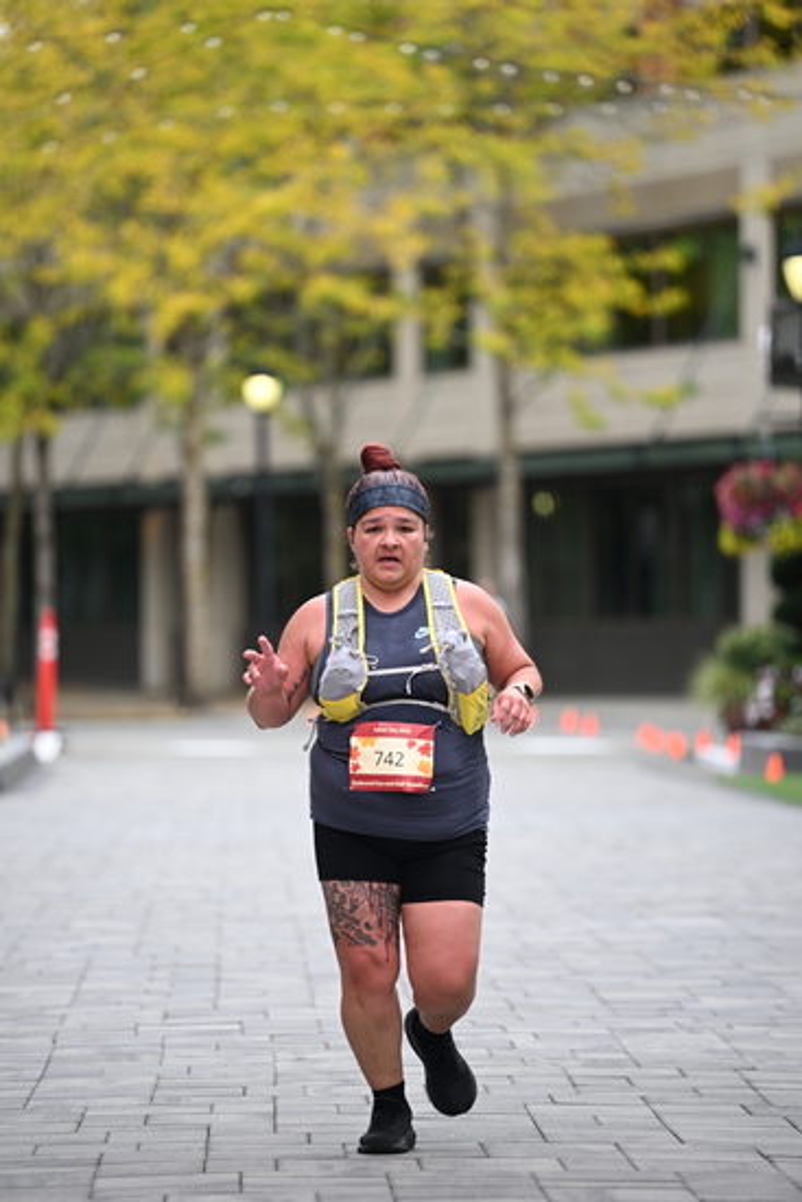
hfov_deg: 7.9
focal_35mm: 175
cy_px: 601
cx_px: 401
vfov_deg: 11.7
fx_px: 5844
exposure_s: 1/2000
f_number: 2.8
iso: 640
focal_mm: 175
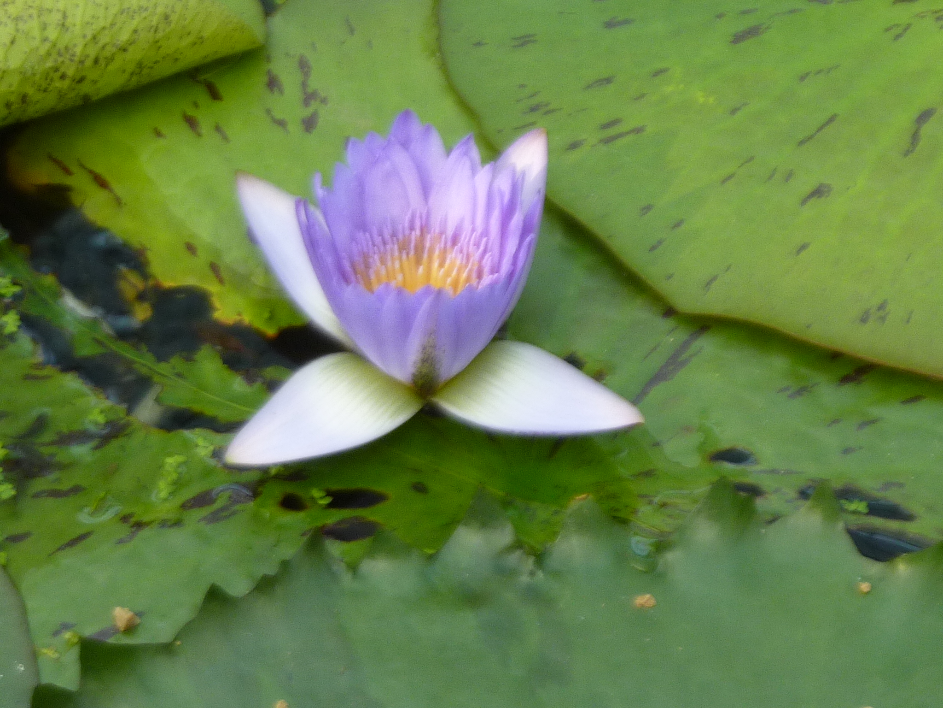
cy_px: 354
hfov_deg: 11.4
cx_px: 472
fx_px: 4713
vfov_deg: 8.6
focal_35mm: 173
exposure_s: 1/50
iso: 125
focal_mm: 15.8
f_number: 4.3
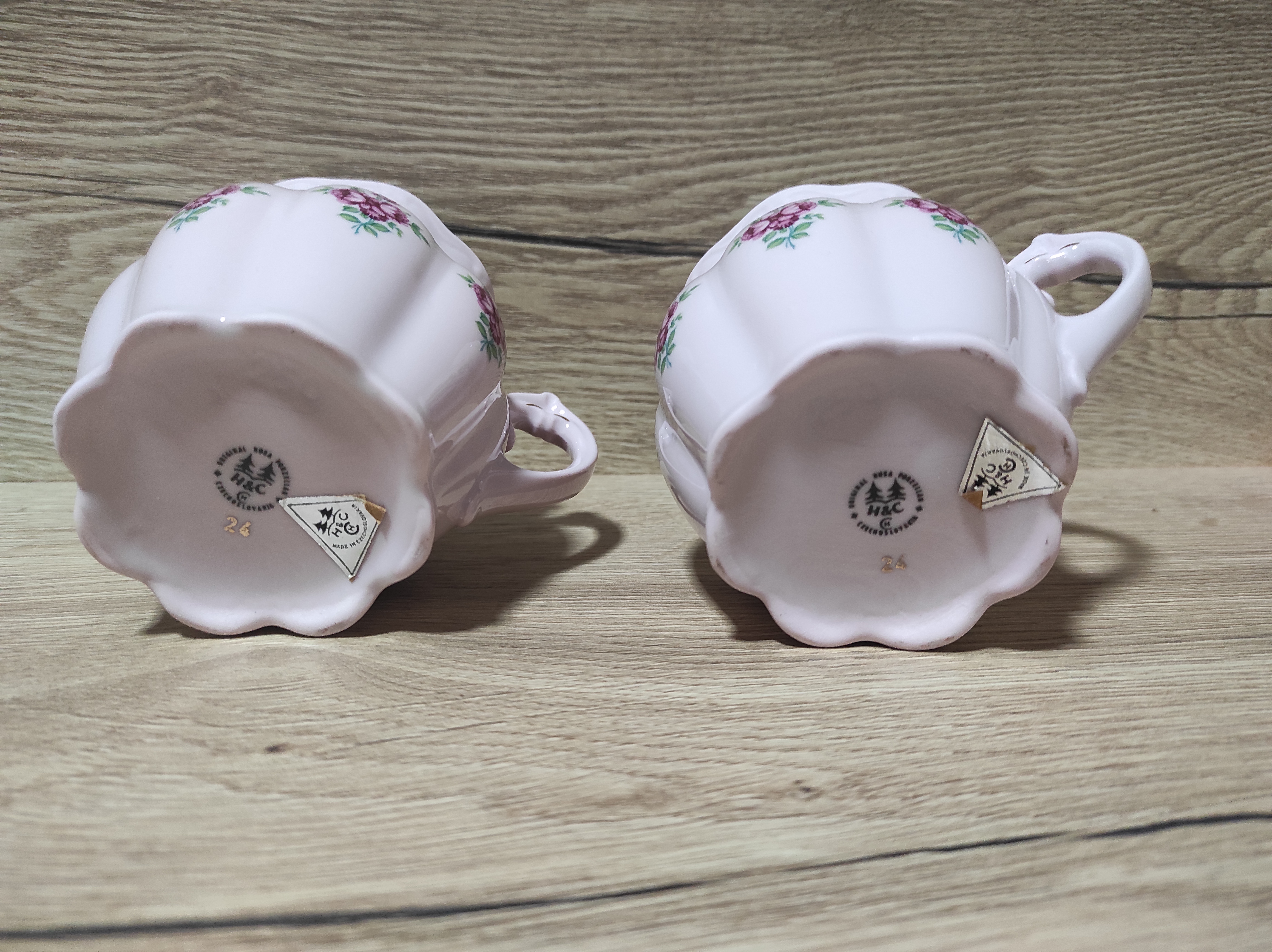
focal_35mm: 25
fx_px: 918
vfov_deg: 54.8
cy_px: 476
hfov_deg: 69.4
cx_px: 636
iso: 711
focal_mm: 5.43
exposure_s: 1/33
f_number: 1.89
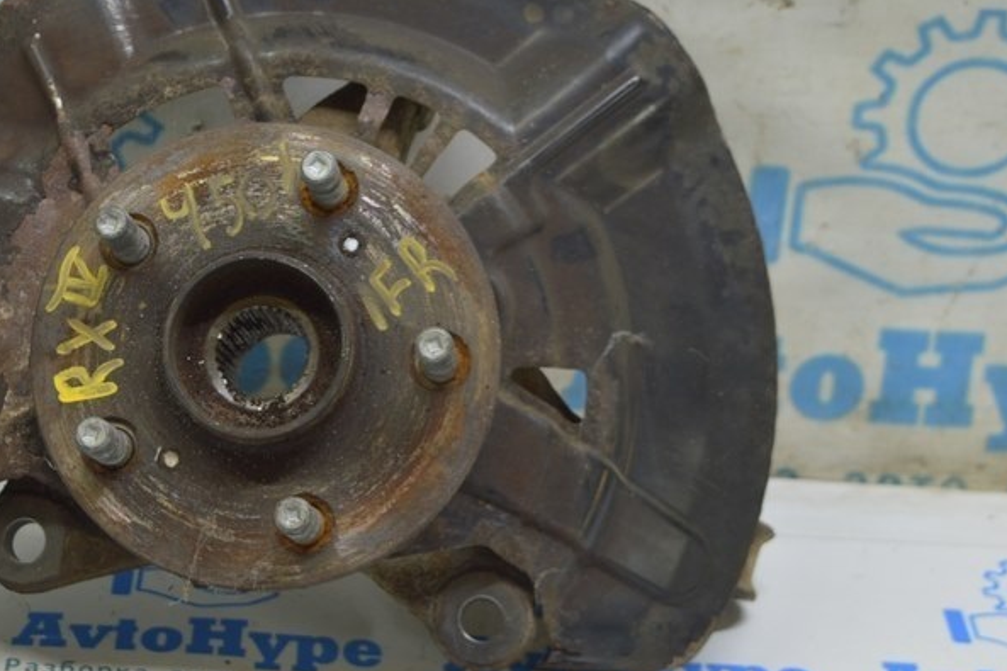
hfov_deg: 22.8
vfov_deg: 15.5
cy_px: 235
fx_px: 2461
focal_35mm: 88
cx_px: 180
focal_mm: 34
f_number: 5.6
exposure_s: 1/20
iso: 400
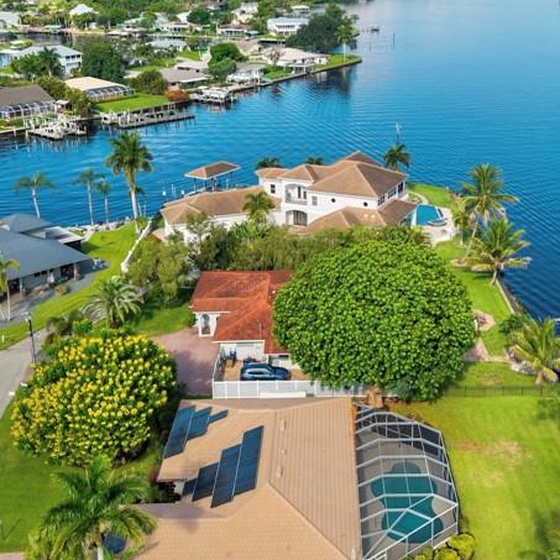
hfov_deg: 35.2
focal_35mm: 48
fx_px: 879
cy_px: 202
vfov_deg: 35.1
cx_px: 346
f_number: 1.8
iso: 100
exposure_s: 1/240
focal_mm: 8.67
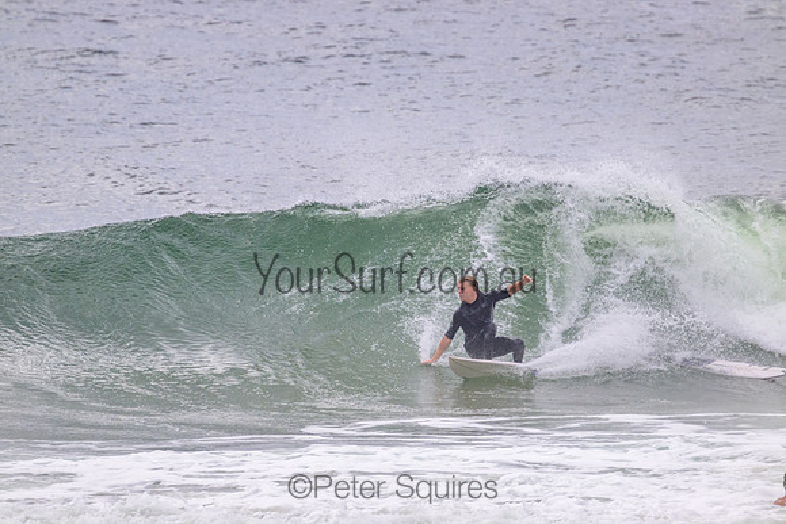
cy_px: 262
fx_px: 17470
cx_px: 393
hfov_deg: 2.6
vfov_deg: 1.7
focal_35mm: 800
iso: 2000
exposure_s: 1/2000
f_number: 11
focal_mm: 800
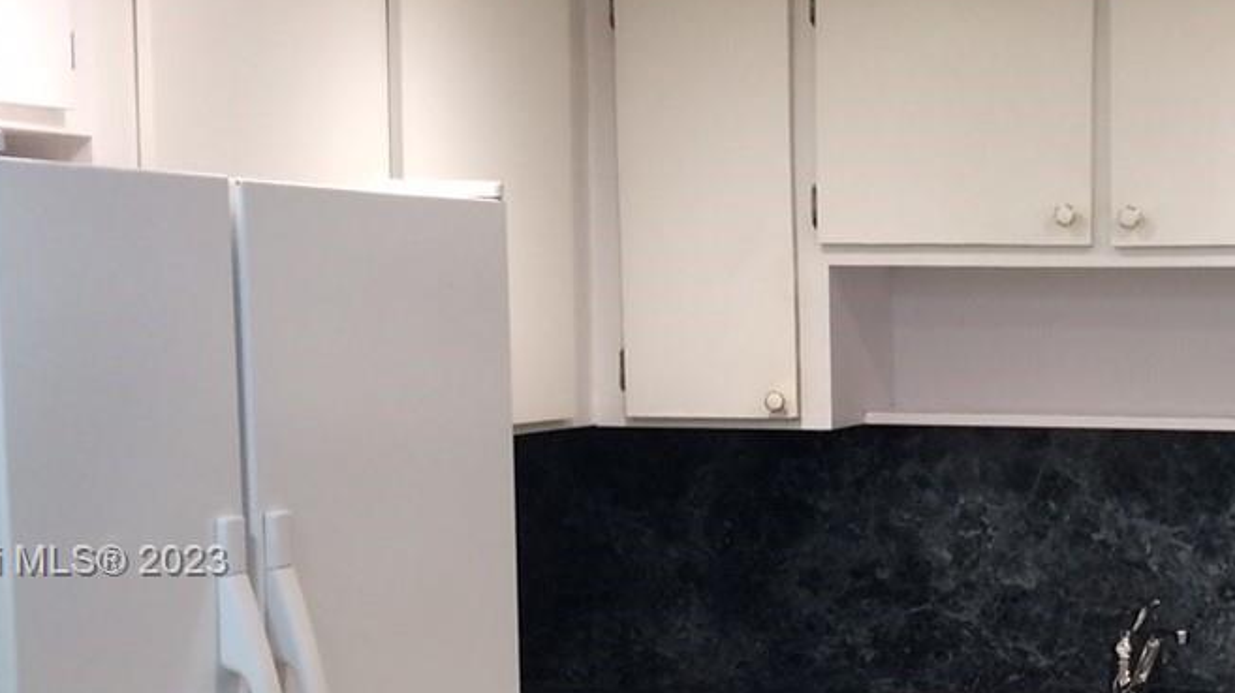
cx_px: 1130
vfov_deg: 15.6
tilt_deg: -6.8
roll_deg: +0.0
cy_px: 563
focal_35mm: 77
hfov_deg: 26.5
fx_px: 2521
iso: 50
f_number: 2.2
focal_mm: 4.15
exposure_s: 1/30
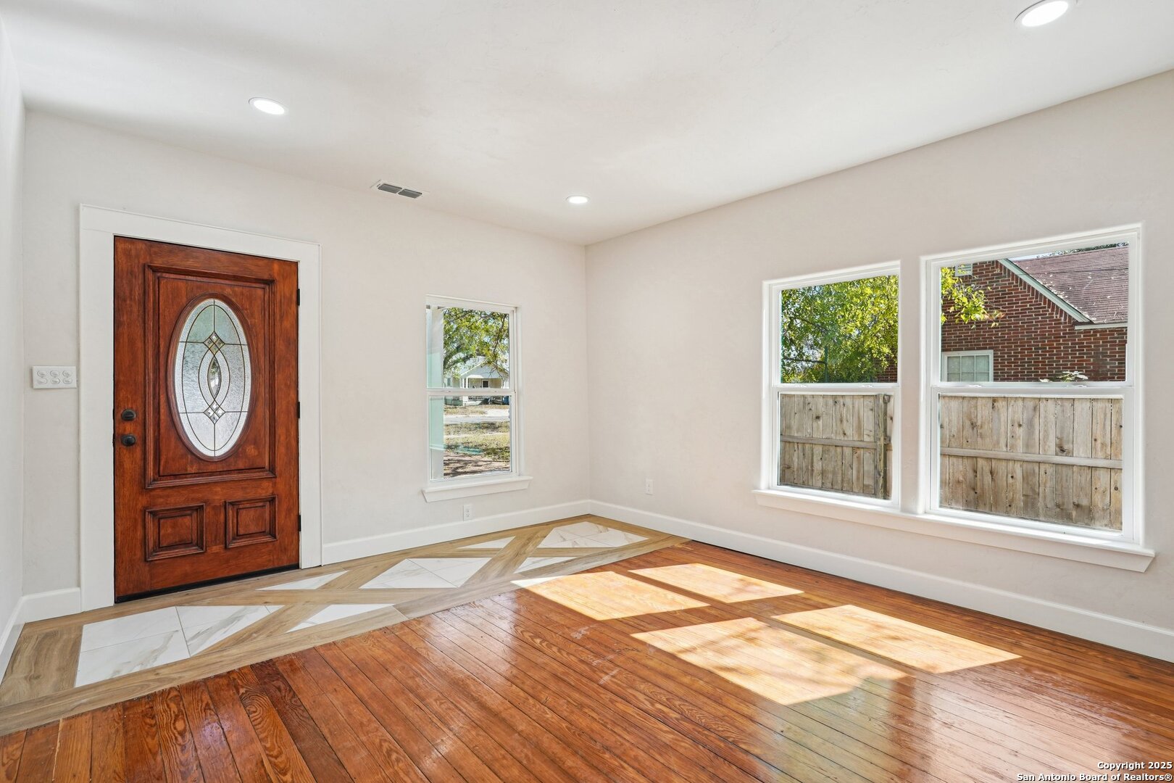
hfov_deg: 95.0
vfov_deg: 72.1
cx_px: 587
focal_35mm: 16
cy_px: 392
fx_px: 538
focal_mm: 16.5
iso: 100
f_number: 8
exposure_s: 1/40
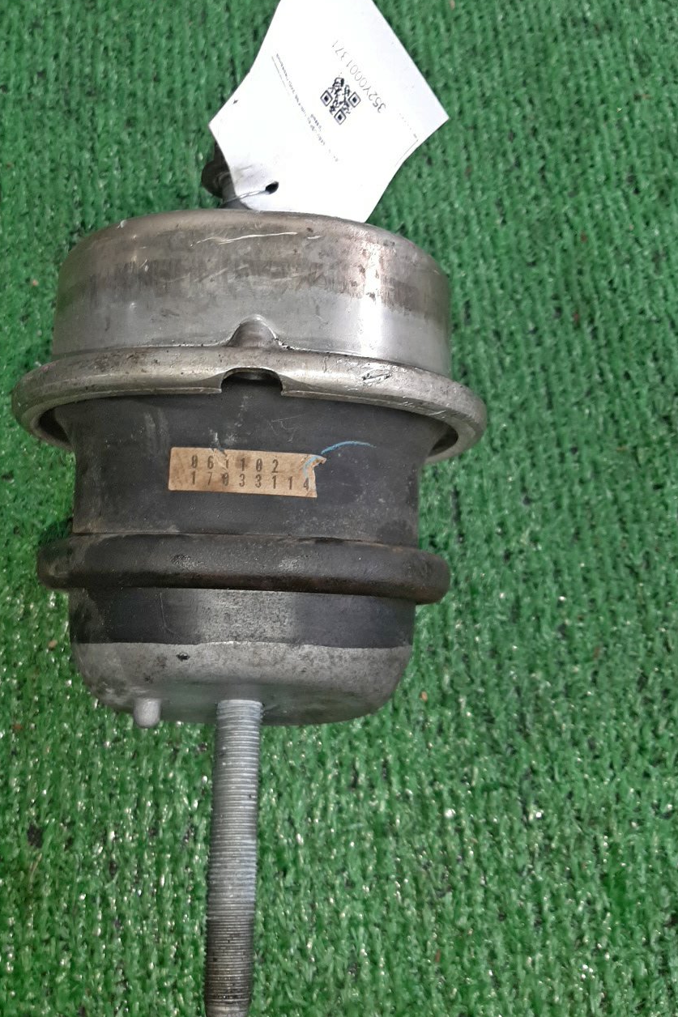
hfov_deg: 42.1
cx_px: 263
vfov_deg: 60.3
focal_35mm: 31
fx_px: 876
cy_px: 496
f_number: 1.7
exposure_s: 1/50
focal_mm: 3.93
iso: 81
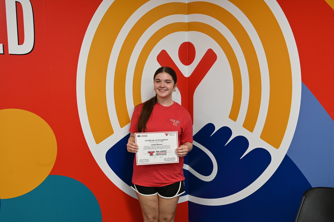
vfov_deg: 41.6
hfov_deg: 59.5
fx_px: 292
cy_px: 111
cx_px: 167
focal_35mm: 32
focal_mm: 31.5
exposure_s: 1/125
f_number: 5.6
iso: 2000
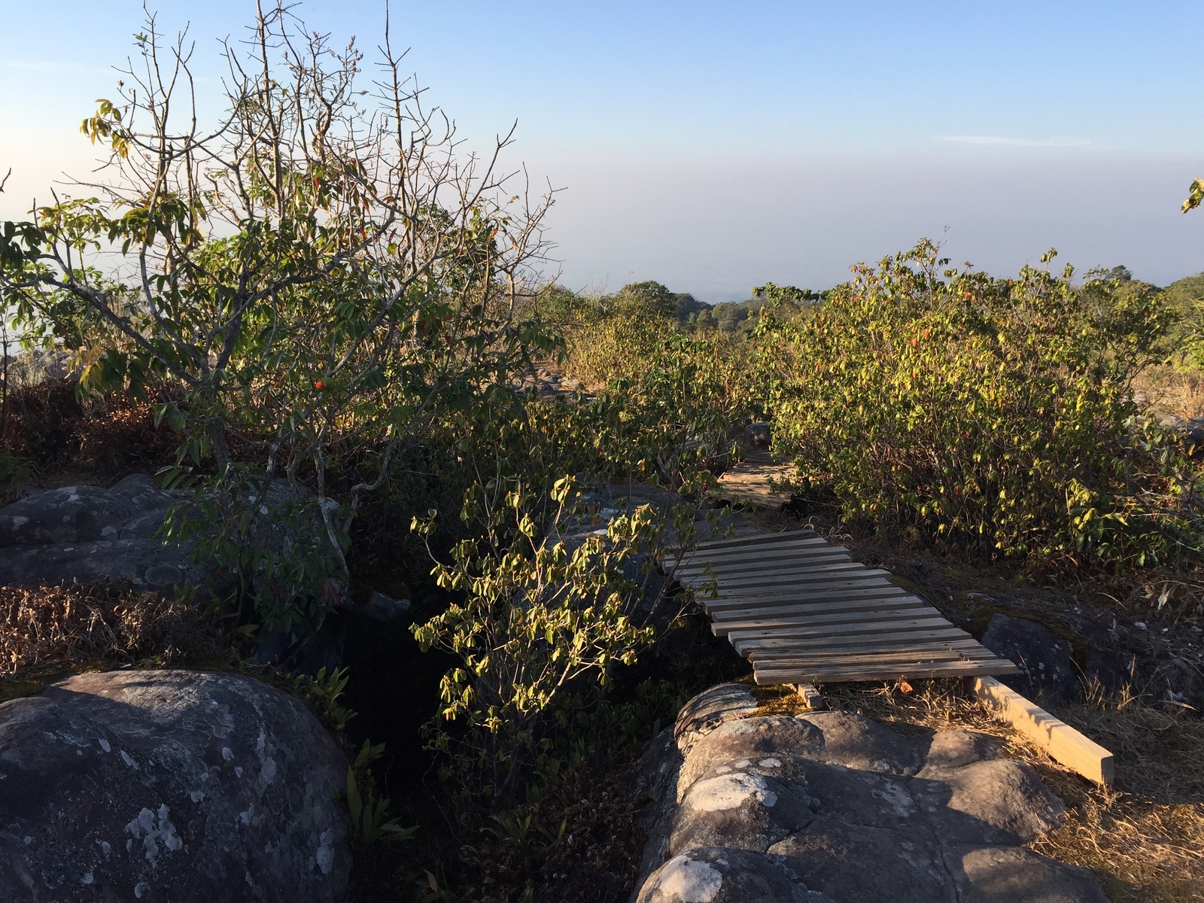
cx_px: 602
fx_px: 1009
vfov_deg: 48.2
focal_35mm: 29
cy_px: 452
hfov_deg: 61.7
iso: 32
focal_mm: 4.15
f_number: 2.2
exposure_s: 1/842
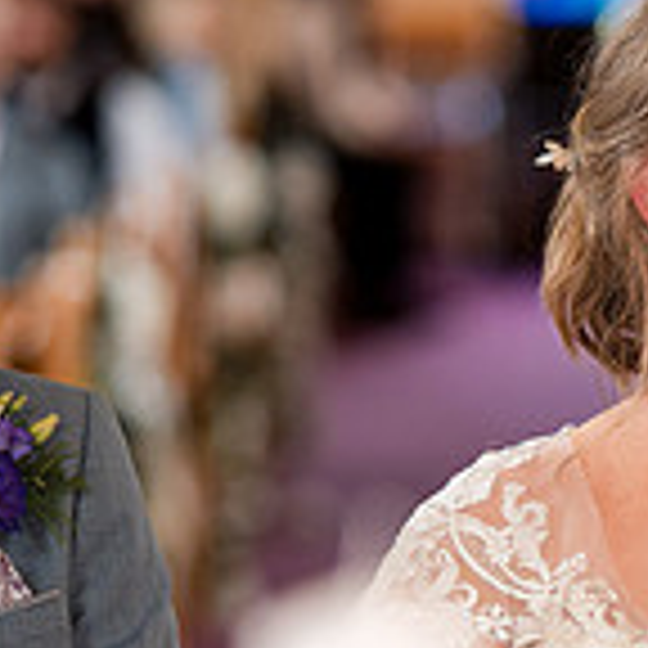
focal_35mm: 333
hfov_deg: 5.3
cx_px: 643
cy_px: 488
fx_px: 7053
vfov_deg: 5.3
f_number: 1.6
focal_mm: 85
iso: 500
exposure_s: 1/500
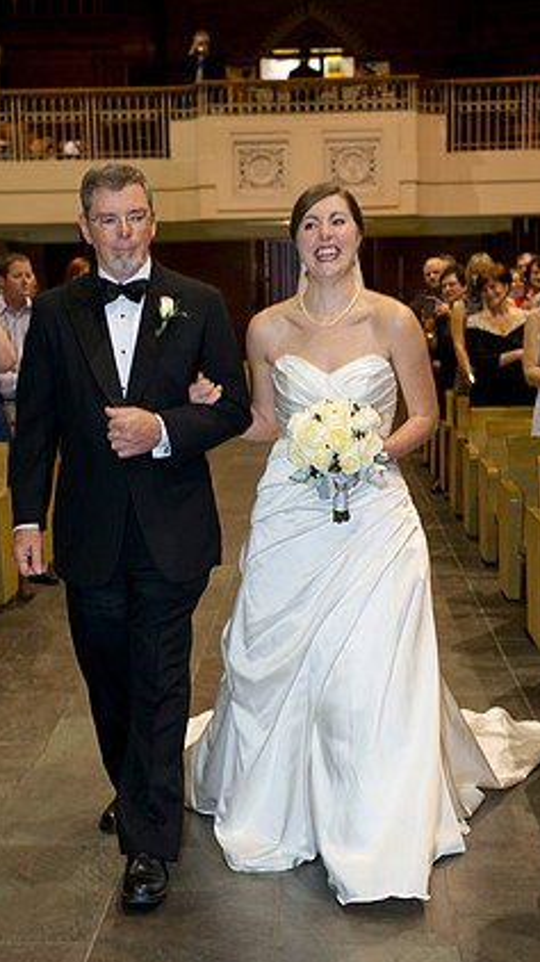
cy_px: 490
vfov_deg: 36.0
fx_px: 1478
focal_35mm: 58
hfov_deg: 20.7
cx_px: 249
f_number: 4
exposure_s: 1/60
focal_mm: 52
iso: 1250
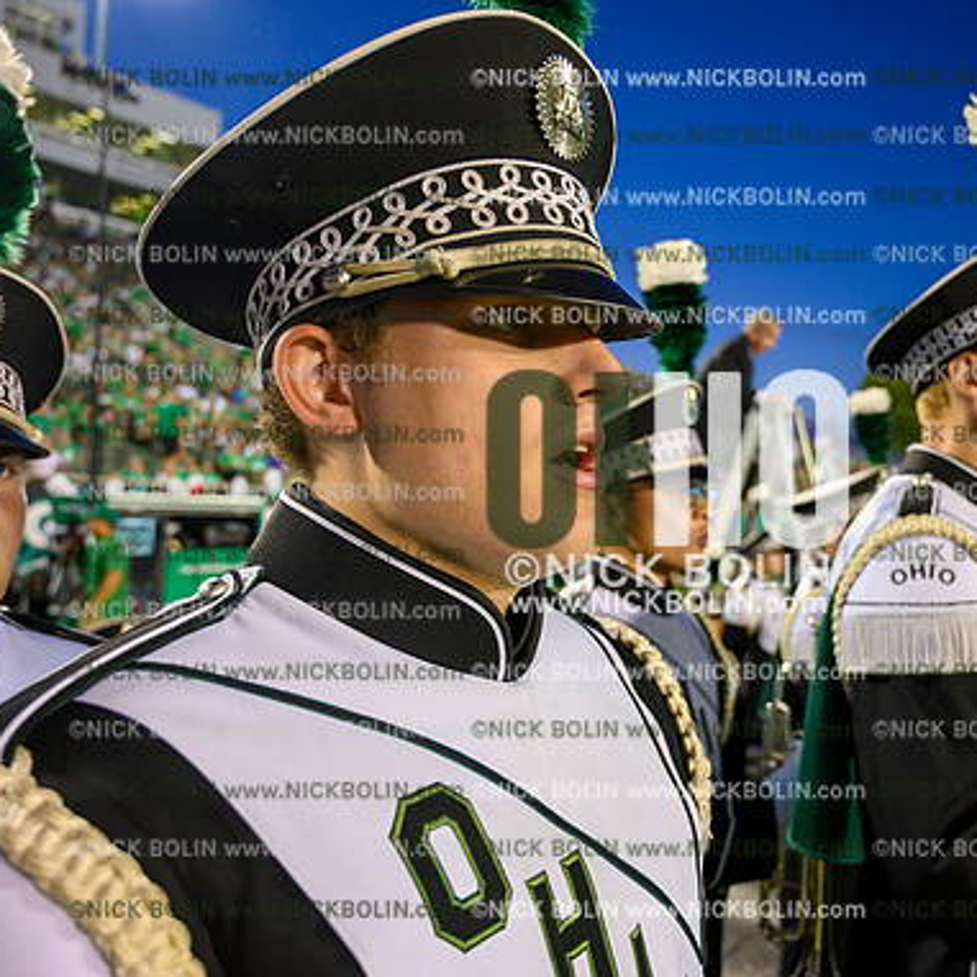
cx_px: 667
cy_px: 492
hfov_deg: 51.4
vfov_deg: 52.5
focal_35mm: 31
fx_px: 990
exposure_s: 1/200
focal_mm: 24
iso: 2000
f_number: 4
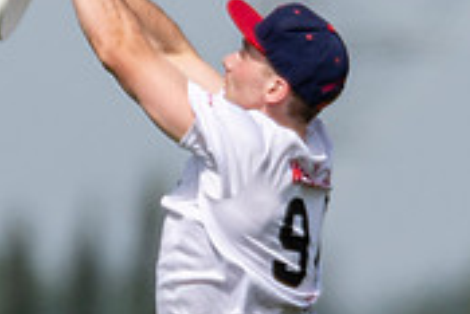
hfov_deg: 0.6
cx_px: 312
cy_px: 281
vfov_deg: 0.4
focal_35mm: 3525
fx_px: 46058
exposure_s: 1/1250
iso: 100
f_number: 4
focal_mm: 400
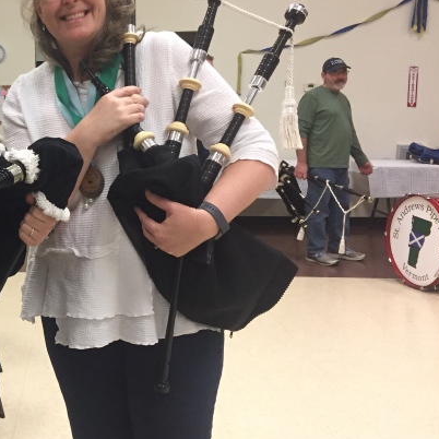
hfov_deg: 30.6
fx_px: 746
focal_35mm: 52
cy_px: 192
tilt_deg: -8.0
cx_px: 5
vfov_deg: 32.7
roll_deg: -0.1
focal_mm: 4.15
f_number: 2.2
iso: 160
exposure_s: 1/30
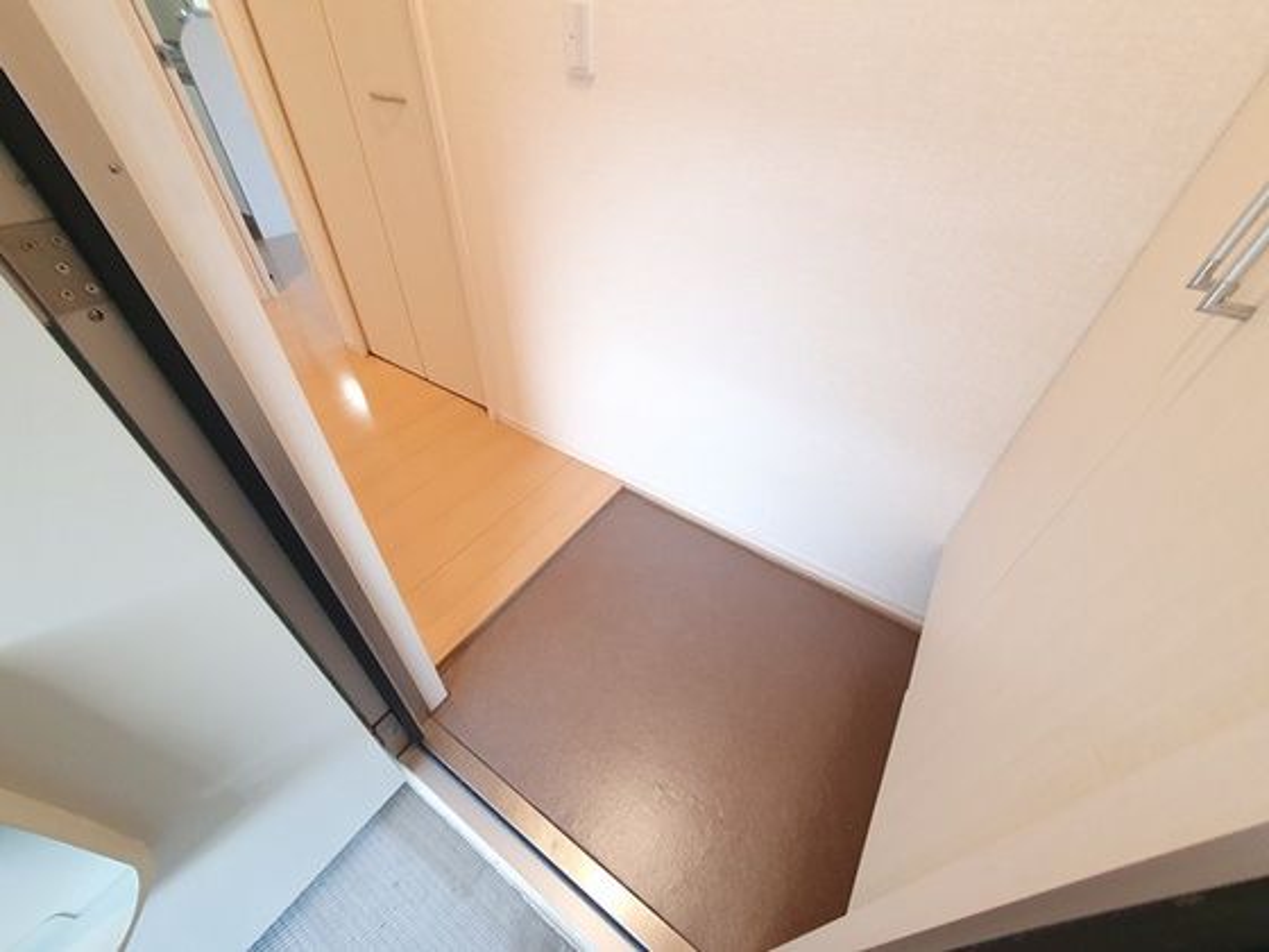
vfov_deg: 89.9
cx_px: 634
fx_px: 477
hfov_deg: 106.2
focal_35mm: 13
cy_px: 476
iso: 320
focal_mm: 1.8
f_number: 2.2
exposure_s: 1/30
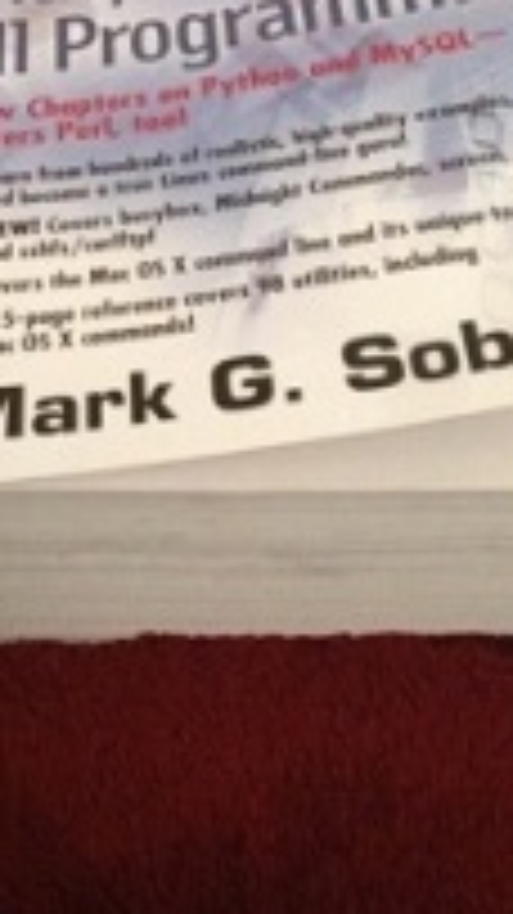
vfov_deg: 27.6
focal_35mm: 75
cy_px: 171
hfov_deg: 16.0
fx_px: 1816
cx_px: 97
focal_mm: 4.28
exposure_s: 1/17
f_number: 2.4
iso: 400
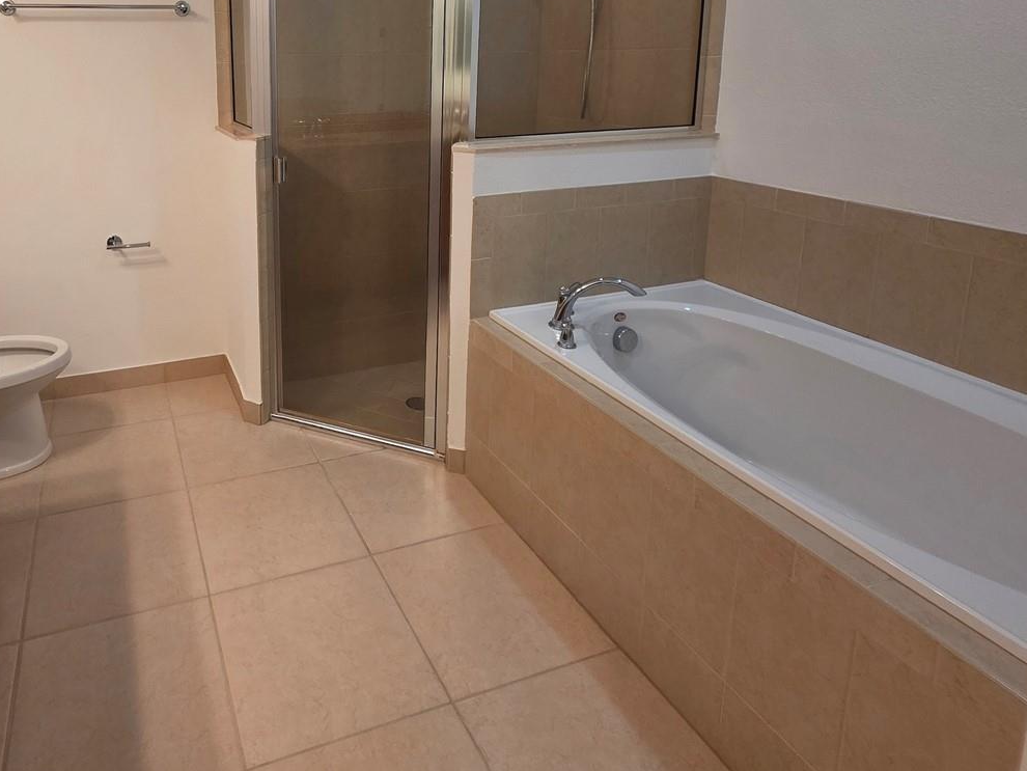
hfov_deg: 75.3
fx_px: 623
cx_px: 305
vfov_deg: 59.4
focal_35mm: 21
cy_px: 174
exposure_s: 1/60
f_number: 1.9
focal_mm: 2.2
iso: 200
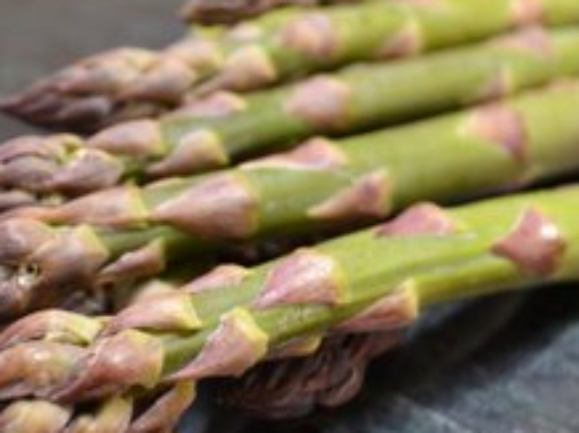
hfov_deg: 21.6
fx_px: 1487
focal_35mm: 89
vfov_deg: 16.5
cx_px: 74
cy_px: 303
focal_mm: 28
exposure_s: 1/40
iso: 800
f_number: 4.5
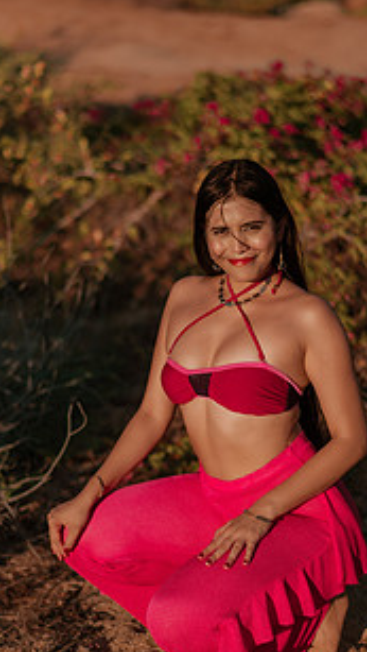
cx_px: 202
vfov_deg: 23.9
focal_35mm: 89
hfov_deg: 13.6
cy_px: 389
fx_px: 1538
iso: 50
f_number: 1.8
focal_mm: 58
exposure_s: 1/5000
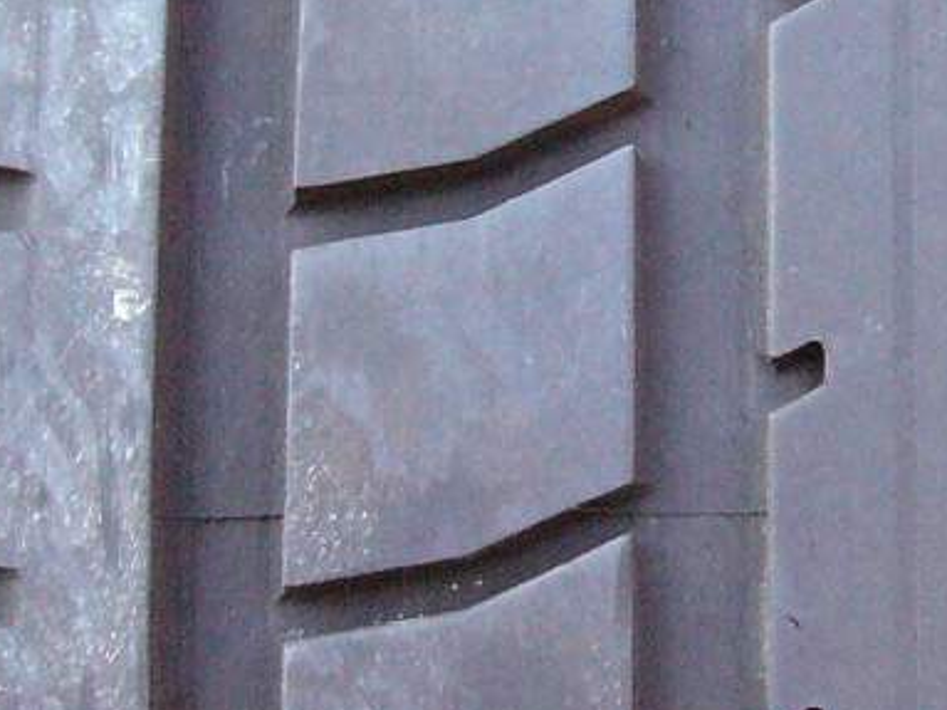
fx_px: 3200
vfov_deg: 12.6
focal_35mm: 117
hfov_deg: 16.6
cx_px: 878
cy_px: 230
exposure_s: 1/160
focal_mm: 5.8
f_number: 2.8
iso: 400
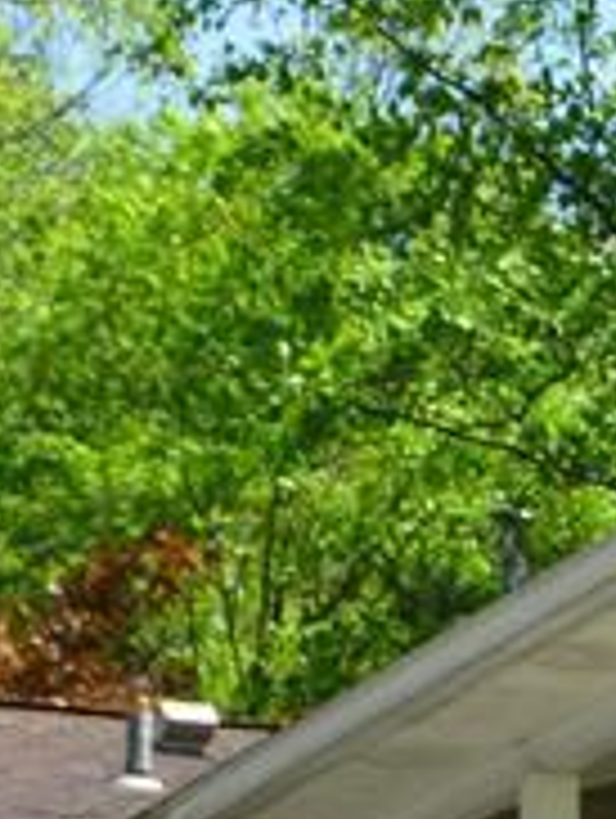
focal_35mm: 270
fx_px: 6391
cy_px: 1674
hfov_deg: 5.2
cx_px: 1781
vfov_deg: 7.1
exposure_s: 1/250
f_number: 4
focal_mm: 8.6
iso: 100
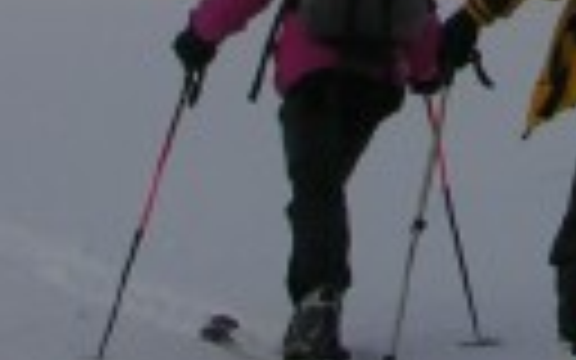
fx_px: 4584
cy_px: -940
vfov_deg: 4.2
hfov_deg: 7.1
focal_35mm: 292
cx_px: 932
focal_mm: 11.6
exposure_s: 1/131
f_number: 5.3
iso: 50
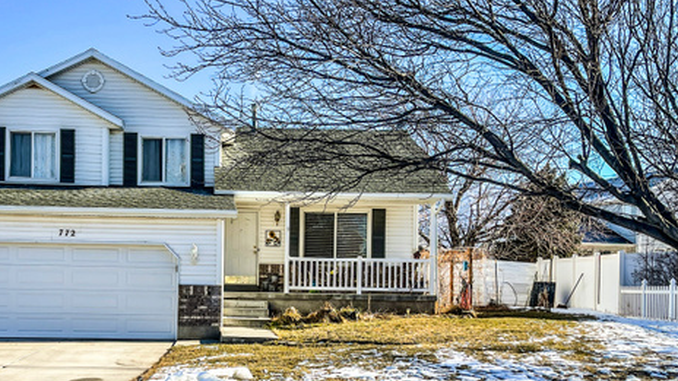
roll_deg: -1.4
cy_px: 225
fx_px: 701
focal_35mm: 39
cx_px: 217
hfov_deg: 50.5
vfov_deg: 30.4
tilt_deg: -1.0
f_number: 1.6
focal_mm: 5.1
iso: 32
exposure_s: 1/2433
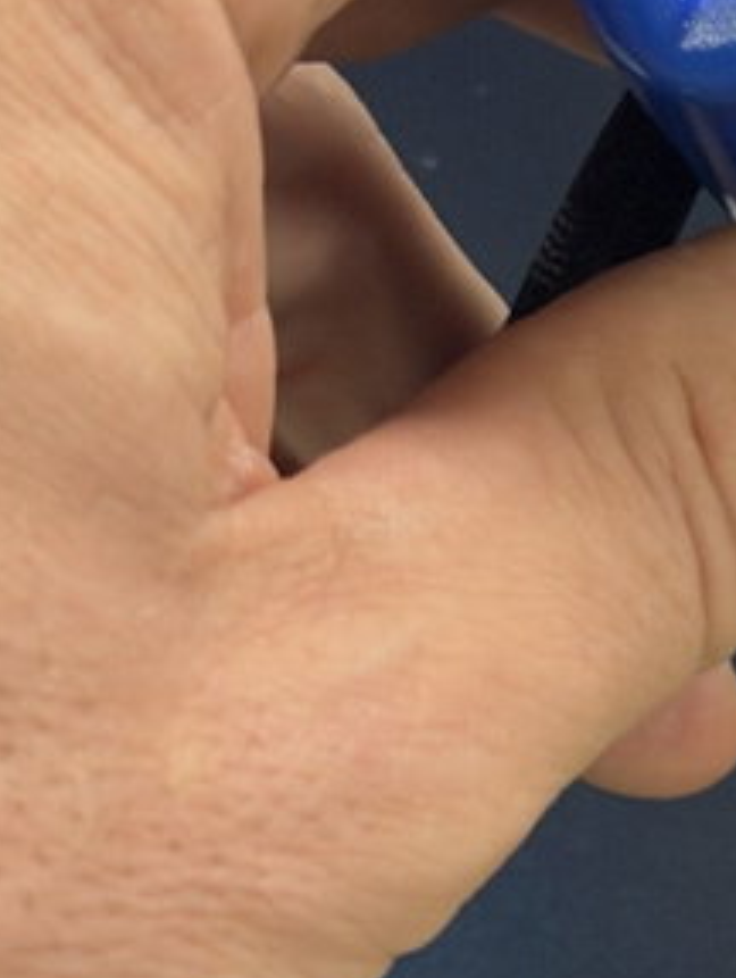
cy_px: 702
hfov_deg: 8.4
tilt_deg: -48.0
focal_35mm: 171
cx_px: 1281
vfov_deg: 11.5
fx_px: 4837
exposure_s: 1/25
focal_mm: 6.76
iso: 800
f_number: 1.78
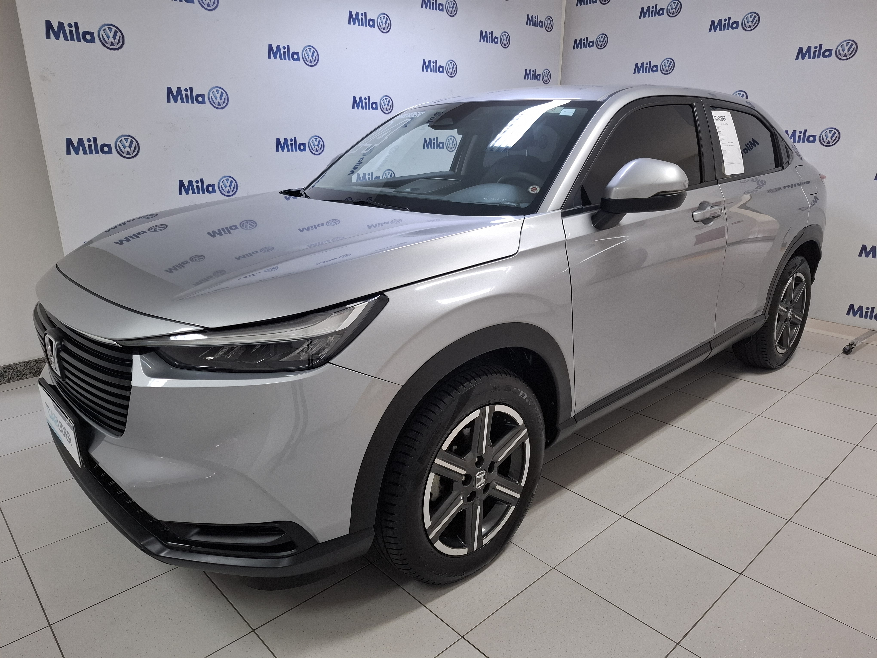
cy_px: 329
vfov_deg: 58.9
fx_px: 583
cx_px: 438
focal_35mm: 23
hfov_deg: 73.9
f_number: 1.8
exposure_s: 1/60
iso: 250
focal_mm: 5.54
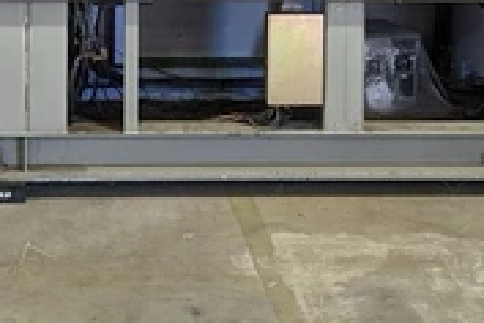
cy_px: -155
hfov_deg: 19.2
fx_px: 1425
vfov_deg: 12.3
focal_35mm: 106
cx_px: 129
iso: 77
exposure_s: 1/30
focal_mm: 6.81
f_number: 1.85
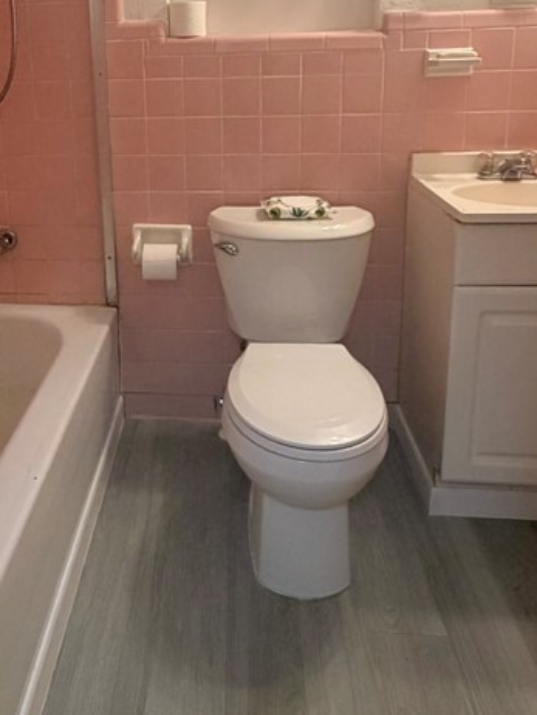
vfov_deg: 55.8
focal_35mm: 31
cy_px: 187
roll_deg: +1.6
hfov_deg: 44.5
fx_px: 641
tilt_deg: -12.0
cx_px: 161
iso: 250
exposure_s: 1/120
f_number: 2.2
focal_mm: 2.22
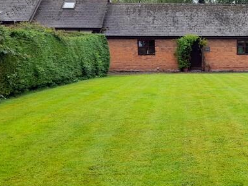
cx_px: 223
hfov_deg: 34.8
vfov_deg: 28.0
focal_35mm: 52
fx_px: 372
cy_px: 107
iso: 20
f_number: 2
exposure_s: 1/429
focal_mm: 4.6
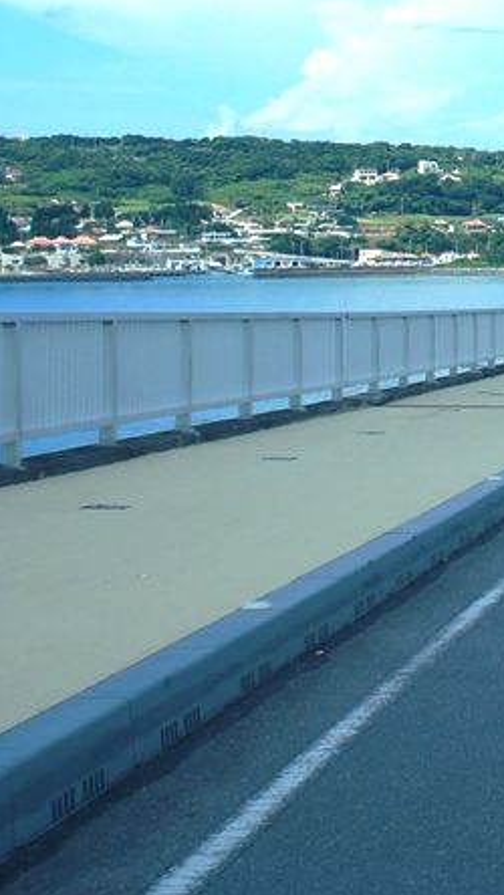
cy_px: 62
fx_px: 2516
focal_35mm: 106
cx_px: 897
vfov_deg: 19.7
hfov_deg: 10.7
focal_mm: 20
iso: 200
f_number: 7.1
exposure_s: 1/500
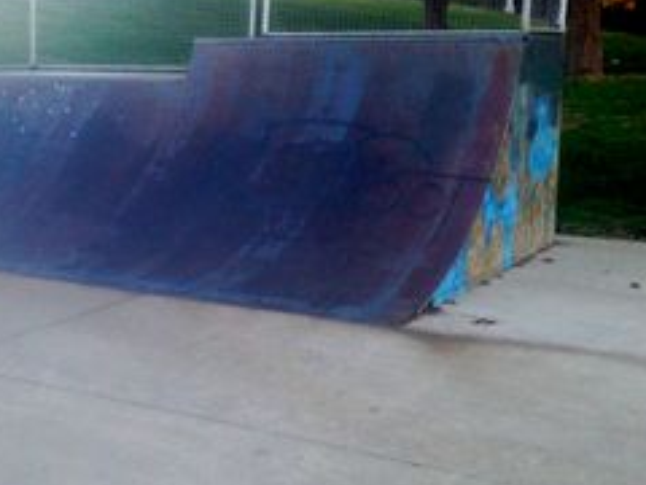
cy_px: 194
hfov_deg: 28.6
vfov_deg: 22.2
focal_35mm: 66
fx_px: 1232
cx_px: 110
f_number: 2.4
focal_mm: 4.12
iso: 50
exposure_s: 1/140
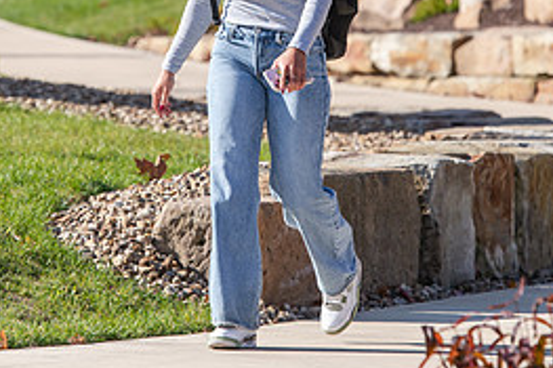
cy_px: 3
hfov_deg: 5.5
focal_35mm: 375
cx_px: 235
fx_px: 5757
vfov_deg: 3.7
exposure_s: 1/400
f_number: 5.6
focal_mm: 170
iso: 160
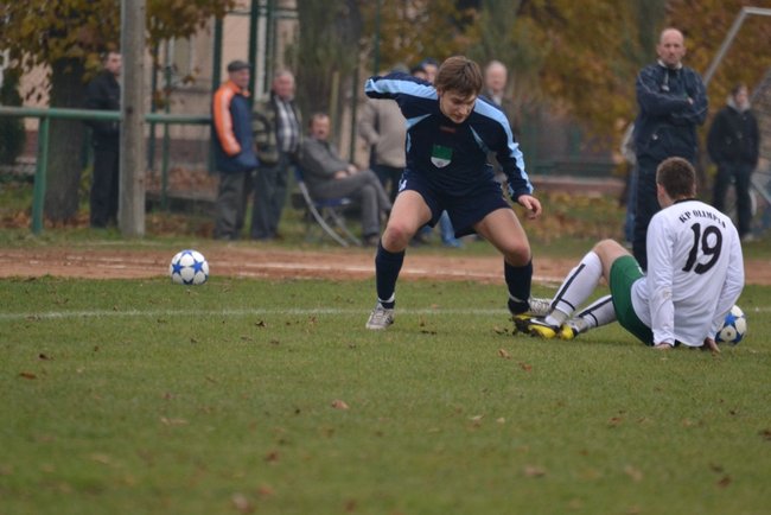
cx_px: 386
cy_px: 258
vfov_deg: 3.1
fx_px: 9641
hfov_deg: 4.6
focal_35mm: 450
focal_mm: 300
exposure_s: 1/640
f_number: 5.6
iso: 1600
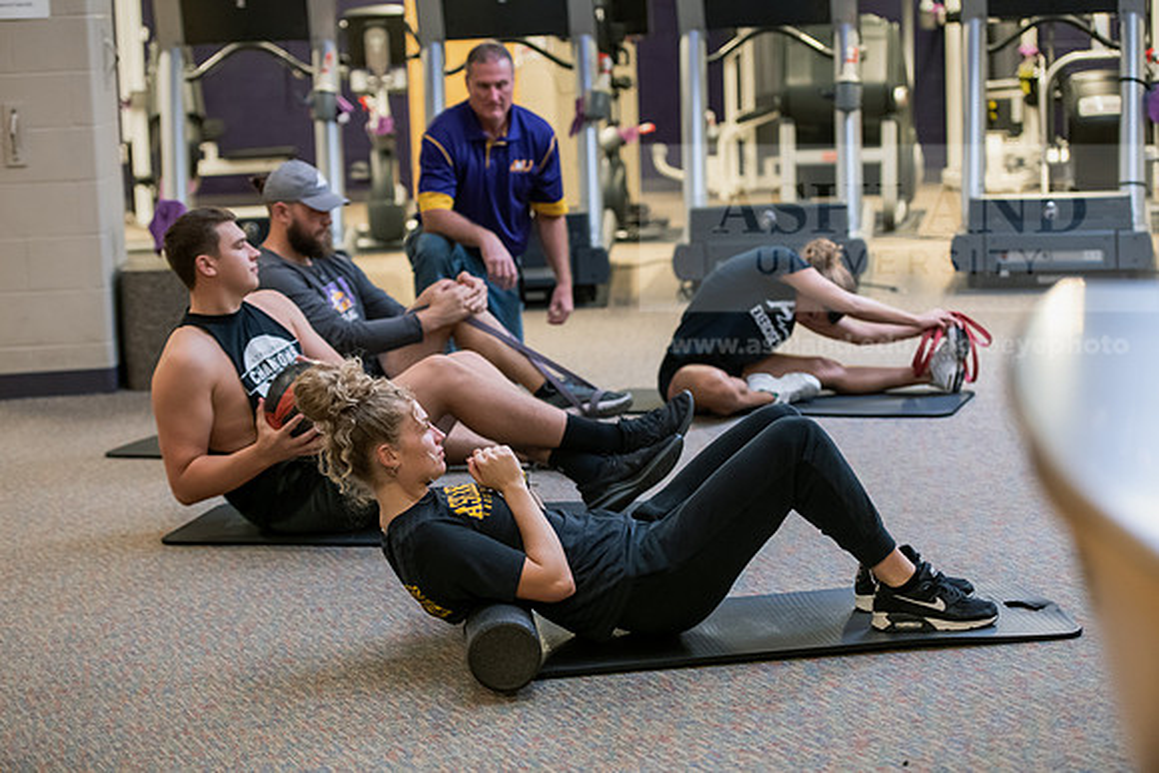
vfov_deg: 16.7
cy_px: 386
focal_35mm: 82
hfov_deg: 24.8
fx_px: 2640
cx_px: 580
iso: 1600
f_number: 3.2
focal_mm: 82
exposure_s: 1/200
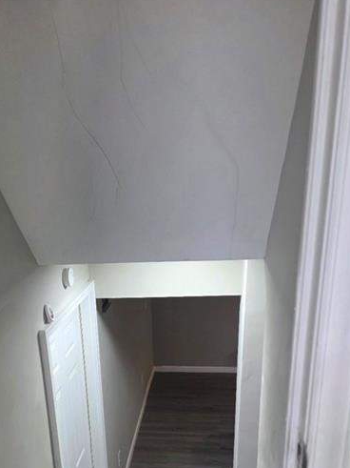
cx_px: 134
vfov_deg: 49.0
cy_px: 359
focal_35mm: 36
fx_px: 486
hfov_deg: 39.4
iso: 250
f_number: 1.7
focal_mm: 6.3
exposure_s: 1/120
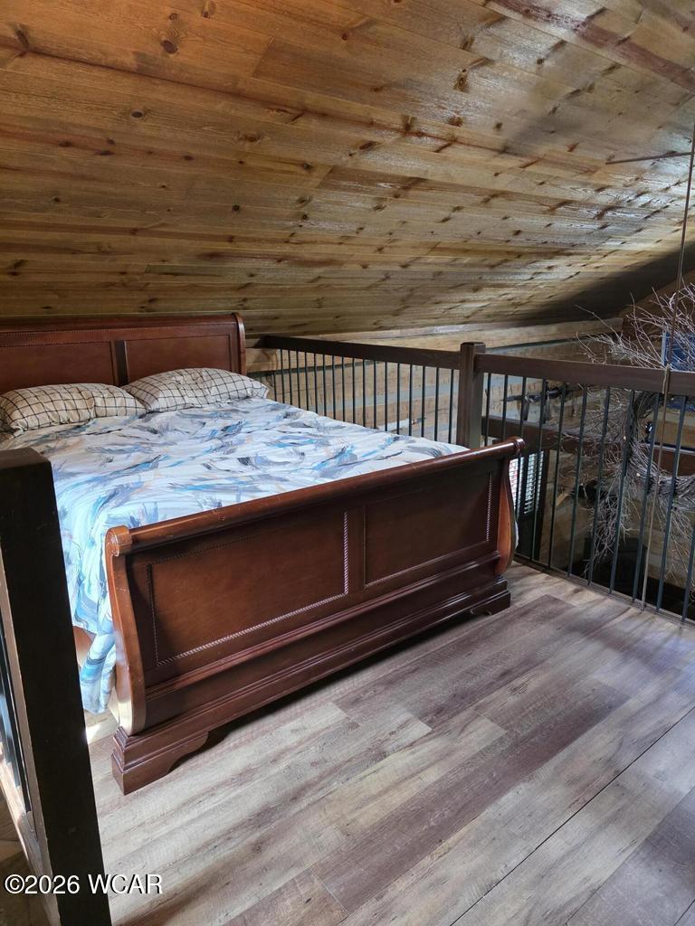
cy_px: 463
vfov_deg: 73.9
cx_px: 348
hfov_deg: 58.9
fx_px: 616
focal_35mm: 23
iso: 800
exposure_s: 1/120
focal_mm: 6.3
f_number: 1.7
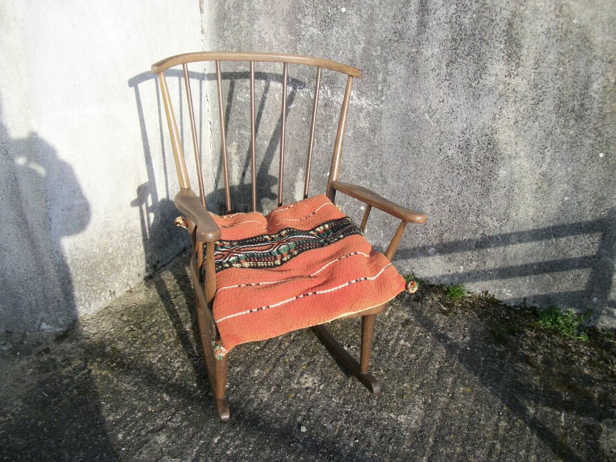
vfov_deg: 44.2
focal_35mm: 32
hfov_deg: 56.8
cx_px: 308
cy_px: 231
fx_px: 569
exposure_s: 1/80
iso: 80
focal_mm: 5.7
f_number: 8.8
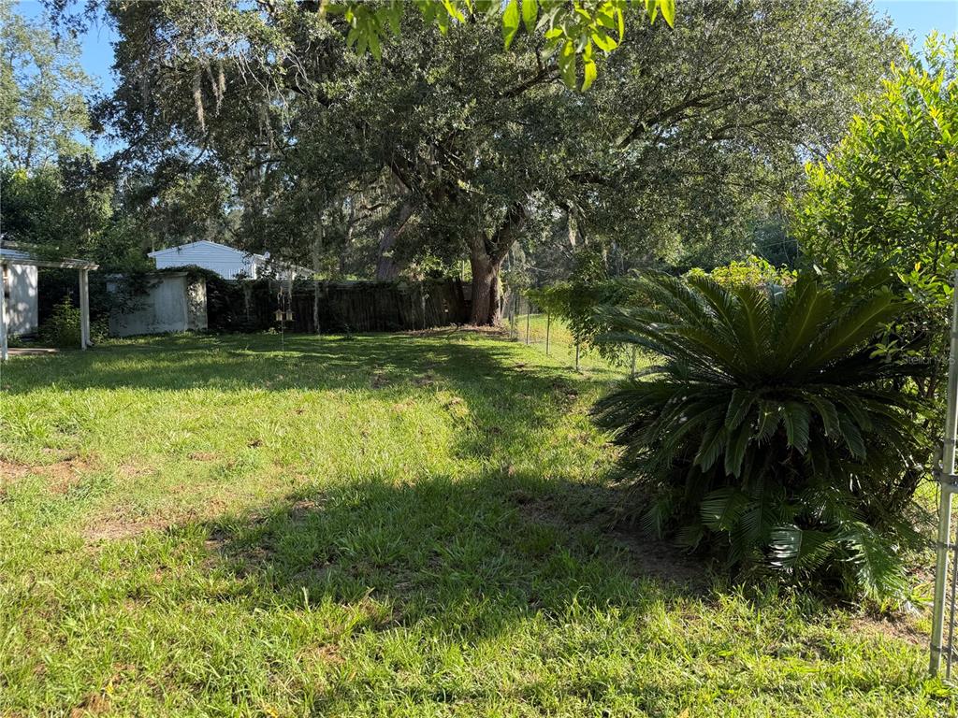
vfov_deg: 56.8
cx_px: 479
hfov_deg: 71.6
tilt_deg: -4.7
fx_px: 664
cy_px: 359
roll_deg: -0.2
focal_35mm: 24
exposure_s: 1/665
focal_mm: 6.76
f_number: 1.78
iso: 80
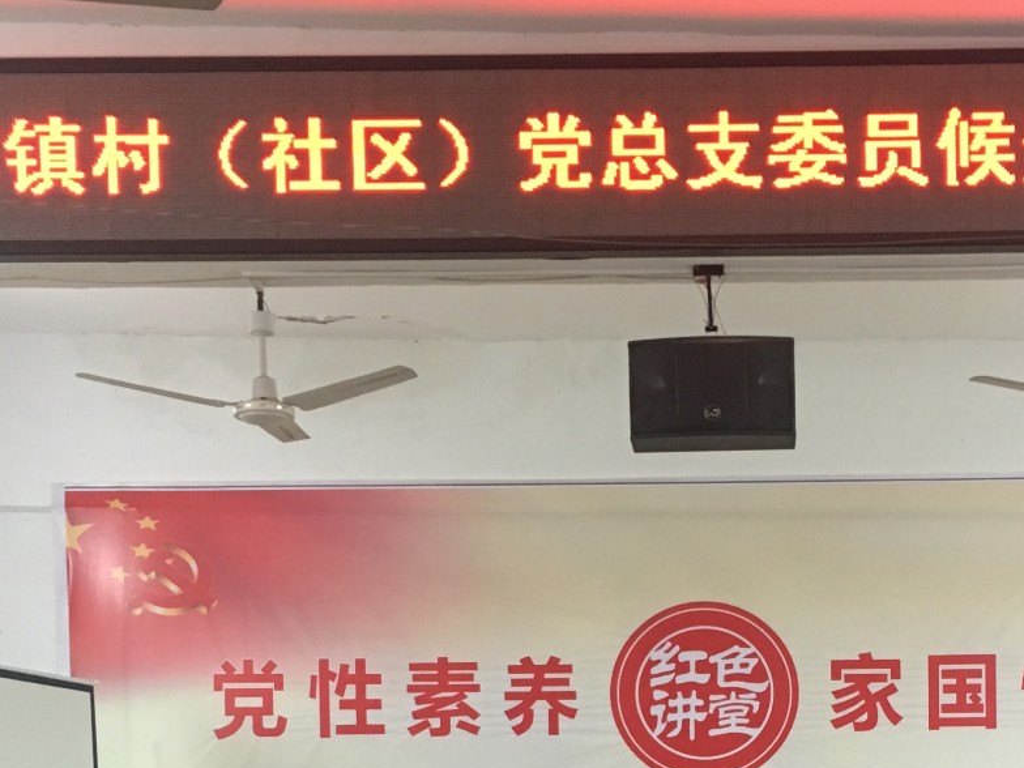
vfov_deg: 18.7
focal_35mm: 74
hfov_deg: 26.1
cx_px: 721
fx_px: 2189
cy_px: 948
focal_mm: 4.15
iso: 160
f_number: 2.2
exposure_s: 1/33
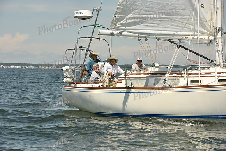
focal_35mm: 112
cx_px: 113
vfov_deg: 12.2
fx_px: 703
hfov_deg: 18.3
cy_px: 76
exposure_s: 1/1600
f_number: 8
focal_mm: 112
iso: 320
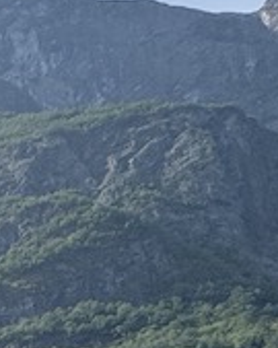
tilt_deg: +8.8
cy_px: 702
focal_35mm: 83
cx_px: -552
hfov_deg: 11.3
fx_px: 854
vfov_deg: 16.9
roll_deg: -1.9
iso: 50
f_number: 2.2
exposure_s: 1/2208
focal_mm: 2.22
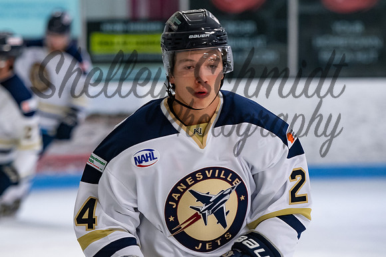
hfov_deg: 8.0
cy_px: 119
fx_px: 2776
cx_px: 179
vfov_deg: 5.3
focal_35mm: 259
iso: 2000
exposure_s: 1/800
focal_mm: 145
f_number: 3.2
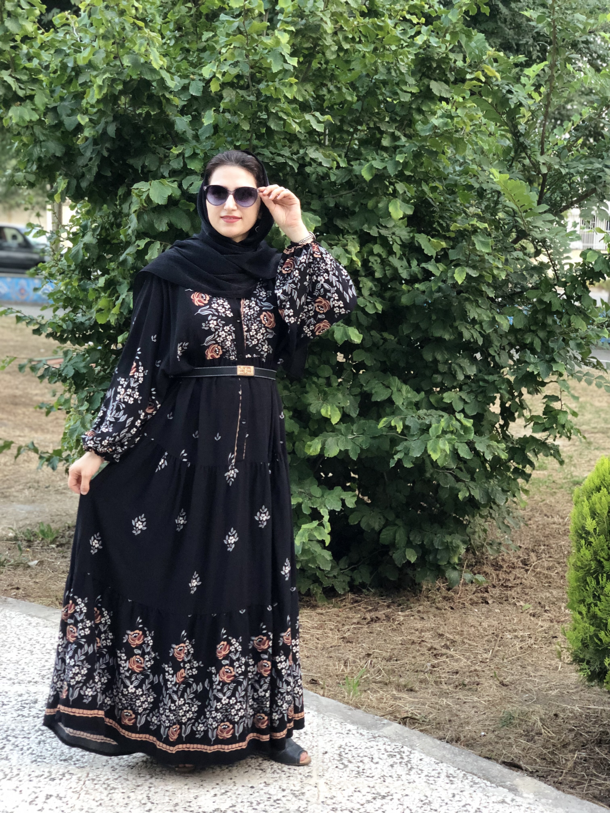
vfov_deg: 36.8
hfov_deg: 28.0
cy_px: 406
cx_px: 305
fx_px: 1222
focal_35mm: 52
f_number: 2.4
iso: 160
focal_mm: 6
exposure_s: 1/24
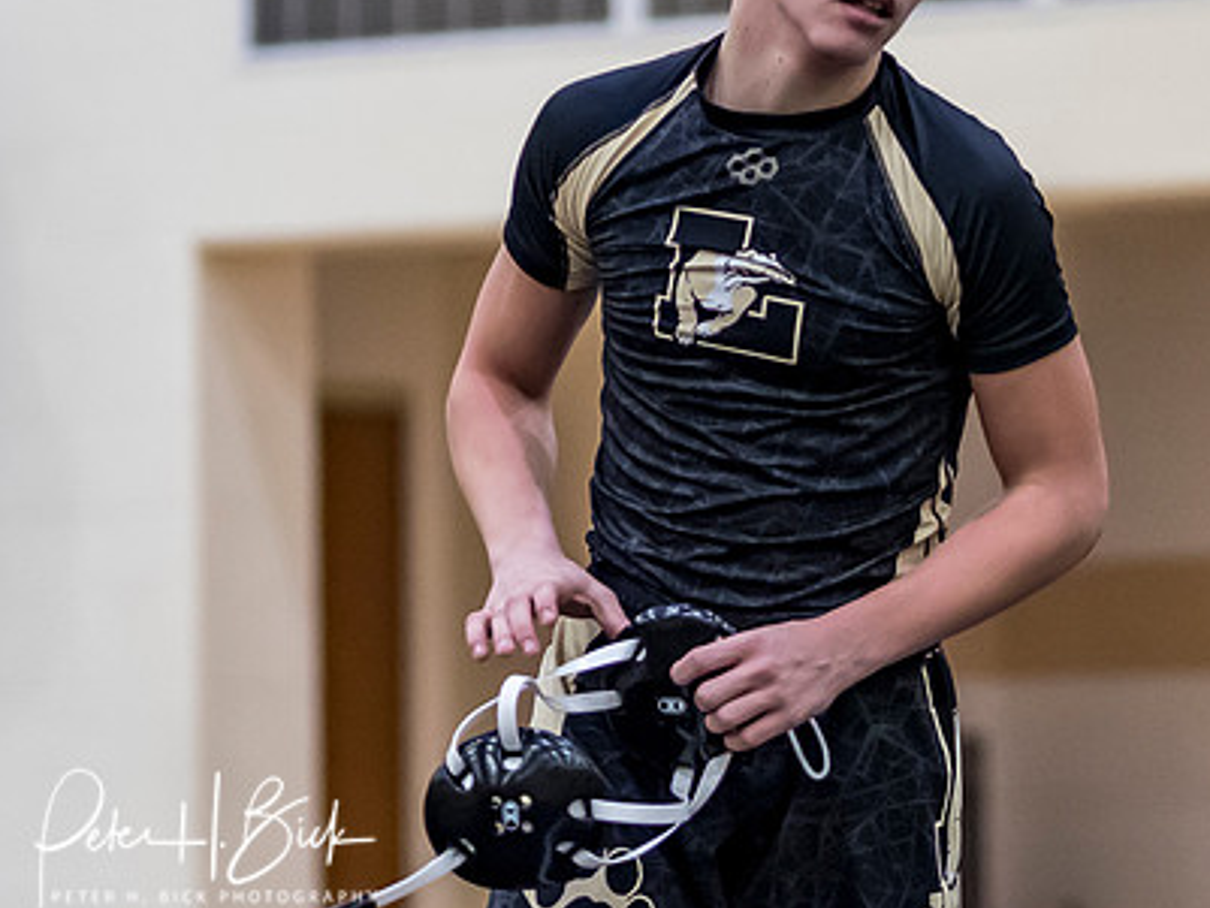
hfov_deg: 6.1
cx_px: 745
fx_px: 11434
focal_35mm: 327
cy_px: 304
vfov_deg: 4.5
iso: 2500
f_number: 1.8
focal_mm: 75
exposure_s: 1/800
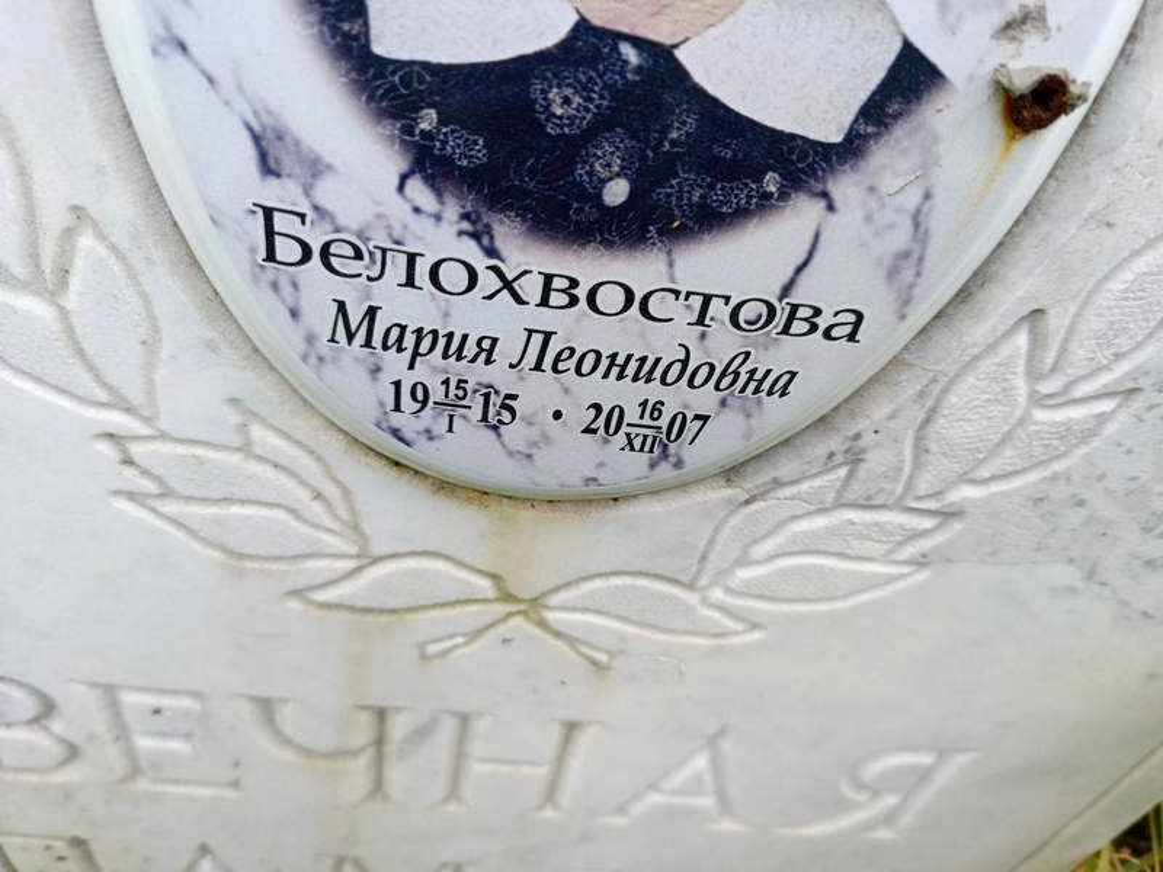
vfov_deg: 54.9
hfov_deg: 69.4
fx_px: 840
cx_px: 582
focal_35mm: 25
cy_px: 436
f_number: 1.69
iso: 110
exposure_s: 1/128
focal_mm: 4.76
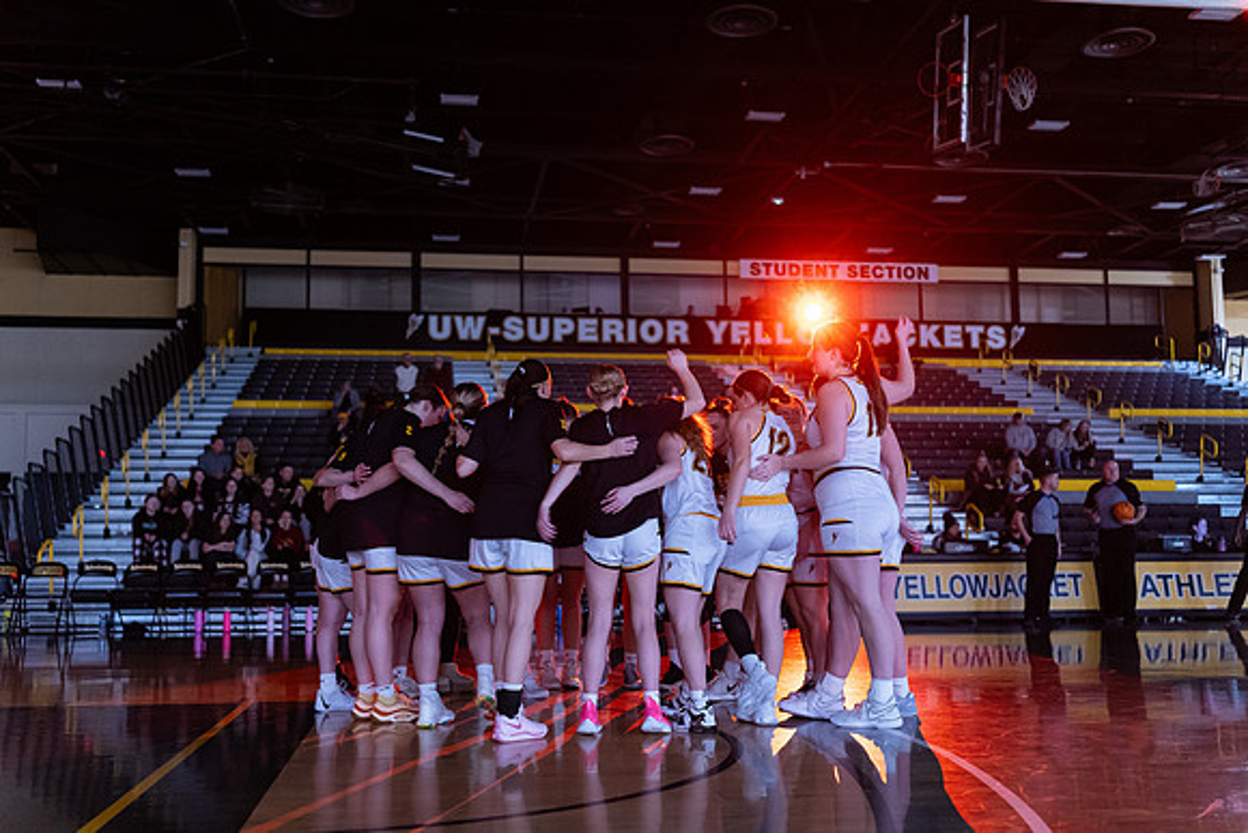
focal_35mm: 36
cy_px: 416
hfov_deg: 53.3
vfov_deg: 37.1
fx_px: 1242
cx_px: 616
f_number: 2
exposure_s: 1/100
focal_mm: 35
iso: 3200
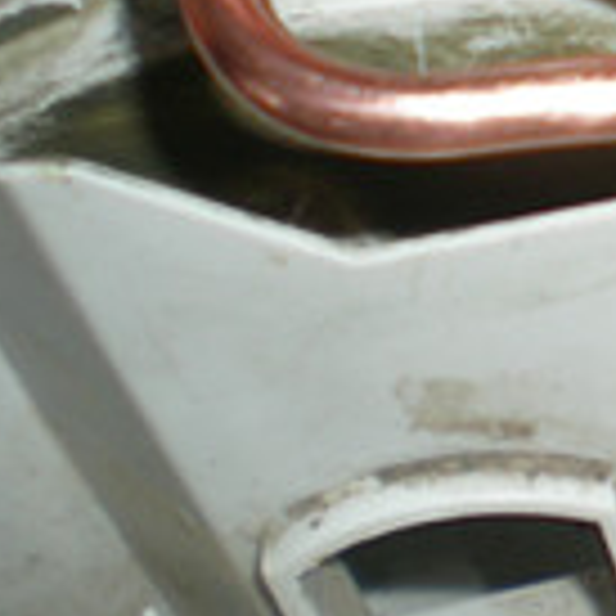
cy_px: 13
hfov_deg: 10.8
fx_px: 2960
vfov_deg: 11.8
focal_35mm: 147
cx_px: 1241
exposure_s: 1/60
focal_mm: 6.3
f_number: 3.1
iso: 50
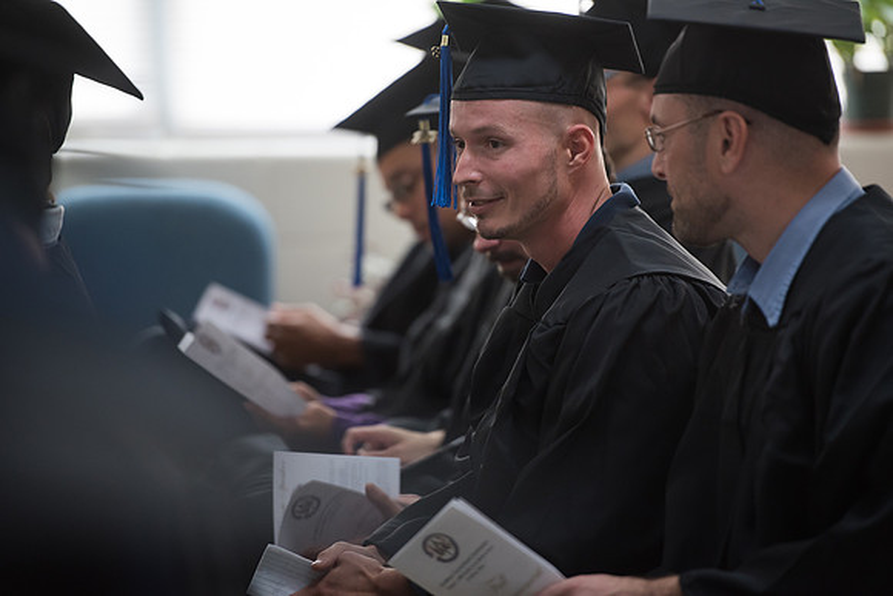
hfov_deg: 10.5
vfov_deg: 7.0
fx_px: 4838
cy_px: 298
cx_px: 446
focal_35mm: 195
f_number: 2.8
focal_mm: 195
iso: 1250
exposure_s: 1/200
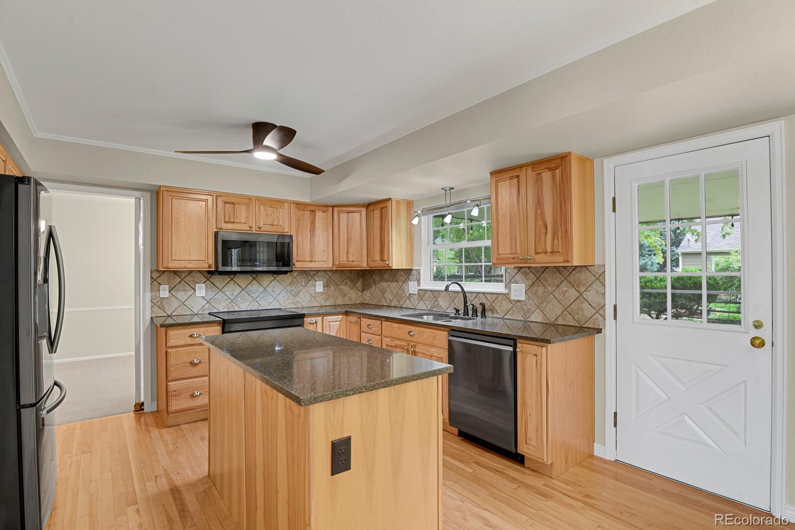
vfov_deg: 70.4
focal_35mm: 17
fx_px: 375
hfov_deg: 93.3
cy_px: 265
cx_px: 398
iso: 250
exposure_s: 3
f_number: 8
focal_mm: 17
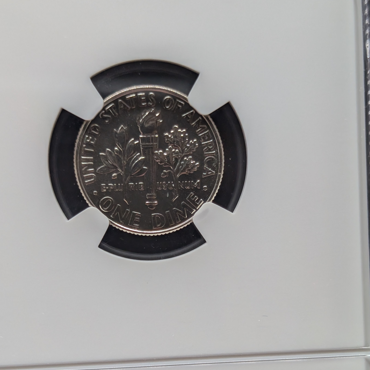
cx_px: 203
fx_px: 786
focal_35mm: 65
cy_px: 235
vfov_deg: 26.4
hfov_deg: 26.5
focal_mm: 6.9
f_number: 1.68
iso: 91
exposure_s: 1/151
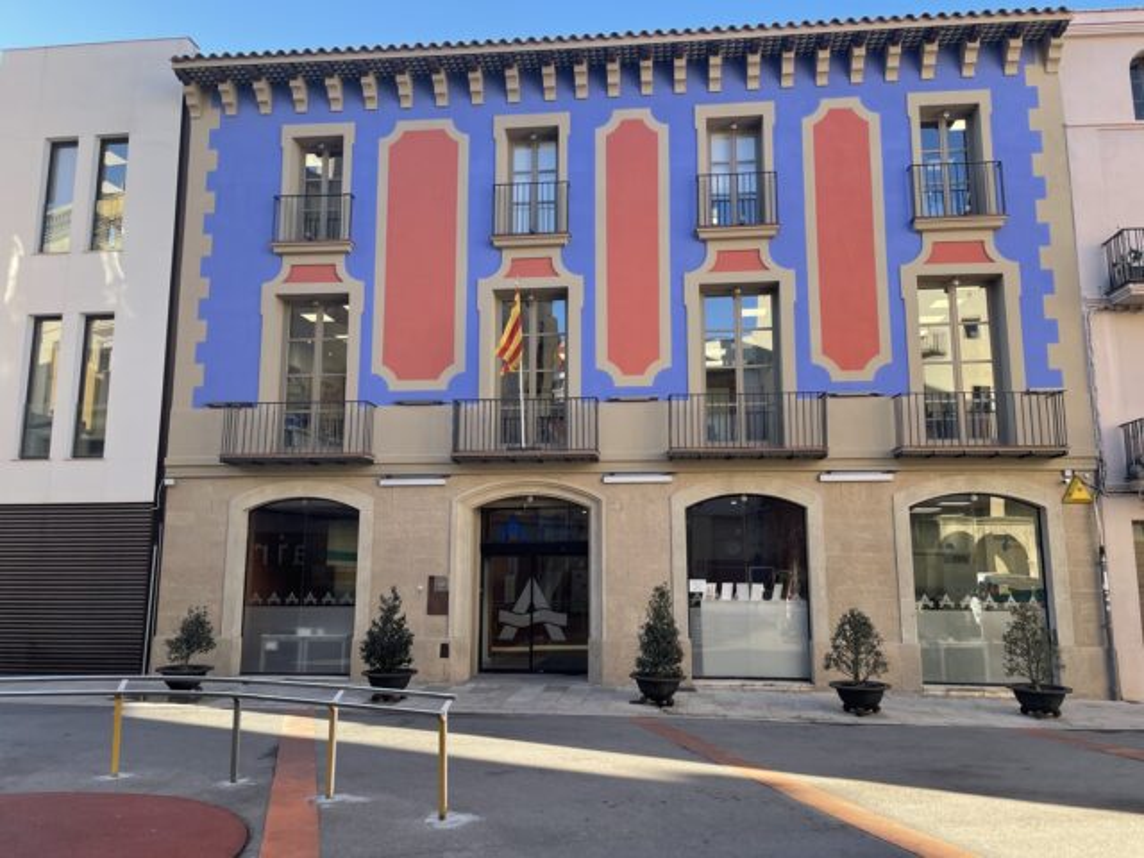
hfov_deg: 67.3
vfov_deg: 53.1
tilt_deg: +8.9
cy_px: 429
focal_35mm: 26
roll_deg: +0.0
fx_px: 859
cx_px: 572
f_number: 1.6
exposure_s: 1/399
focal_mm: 4.2
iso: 32
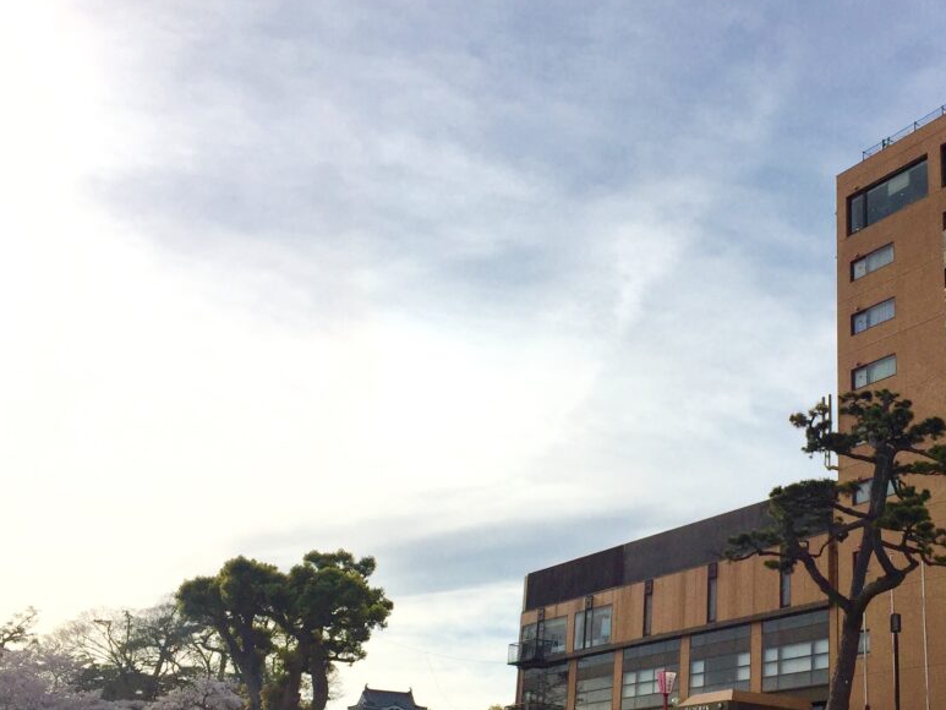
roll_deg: -2.8
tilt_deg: +16.7
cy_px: 460
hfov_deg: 40.8
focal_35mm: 45
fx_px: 1230
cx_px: 711
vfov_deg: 32.0
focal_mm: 4.15
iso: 32
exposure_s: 1/5650
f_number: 2.2
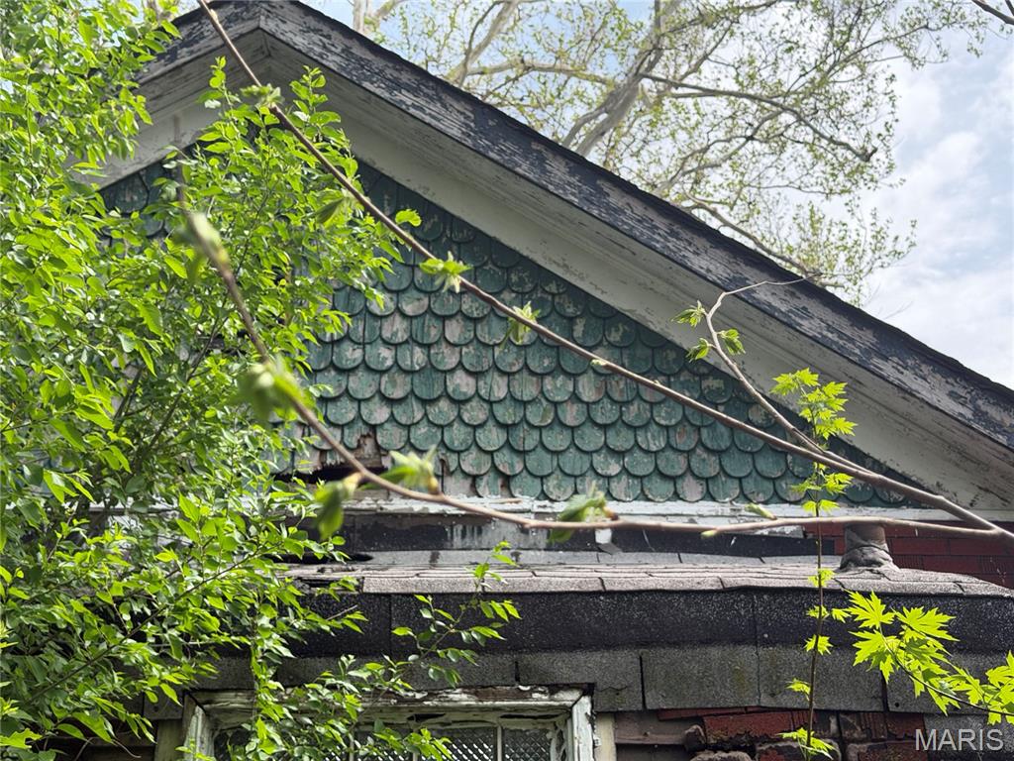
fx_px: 1406
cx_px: 507
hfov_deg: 39.7
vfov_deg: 30.3
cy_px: 380
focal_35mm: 48
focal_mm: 6.76
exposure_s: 1/1678
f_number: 1.78
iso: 64
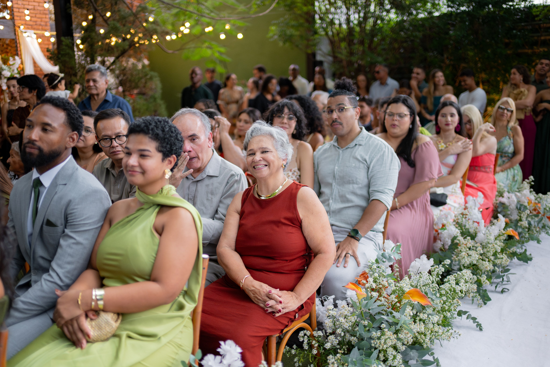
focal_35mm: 35
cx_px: 275
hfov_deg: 54.3
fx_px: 536
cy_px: 183
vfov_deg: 37.8
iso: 2500
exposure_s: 1/1000
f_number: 1.4
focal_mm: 35
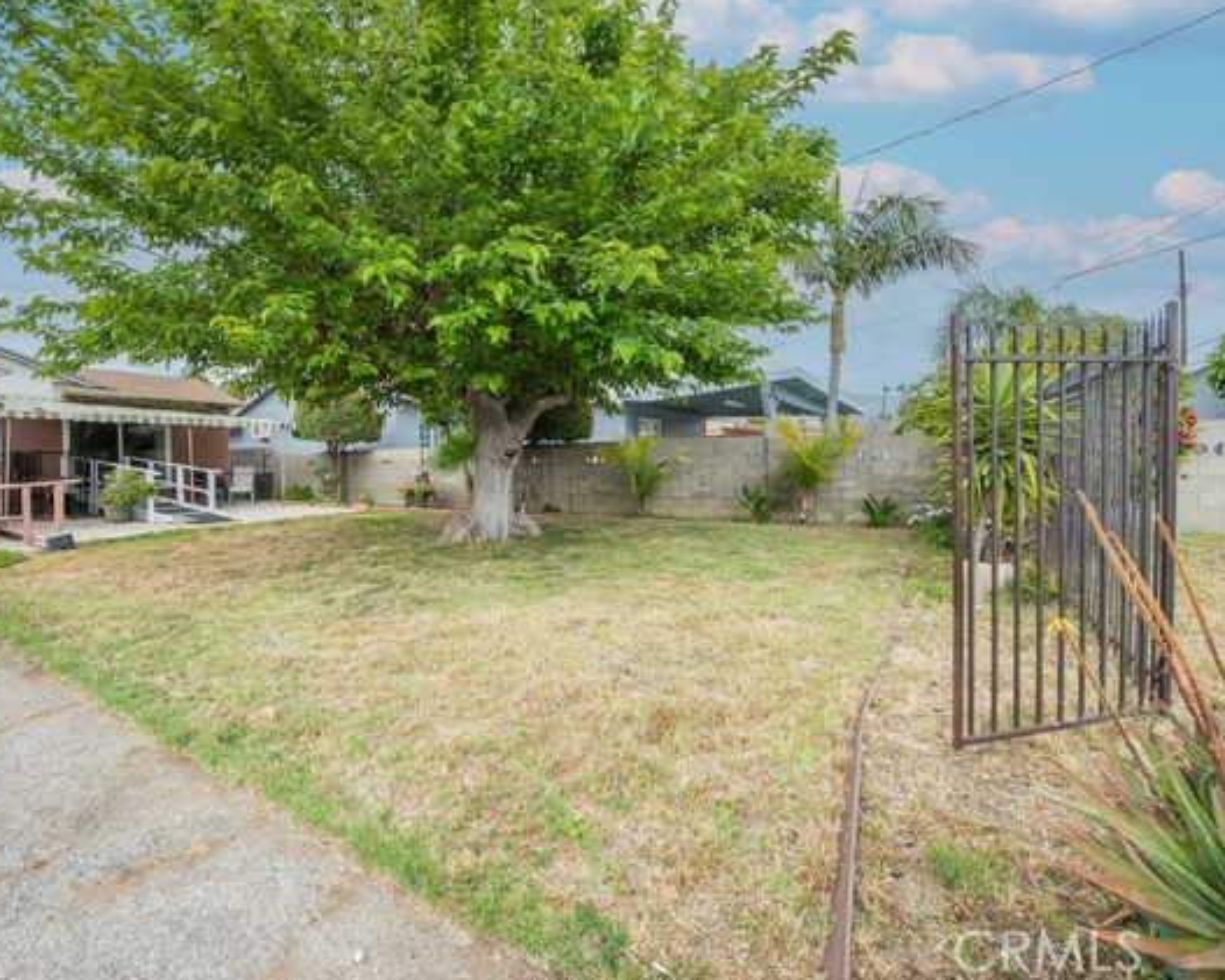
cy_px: 488
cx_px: 526
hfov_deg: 92.5
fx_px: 580
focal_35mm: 16
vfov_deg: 80.4
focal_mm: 14
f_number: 9
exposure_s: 1/250
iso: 400
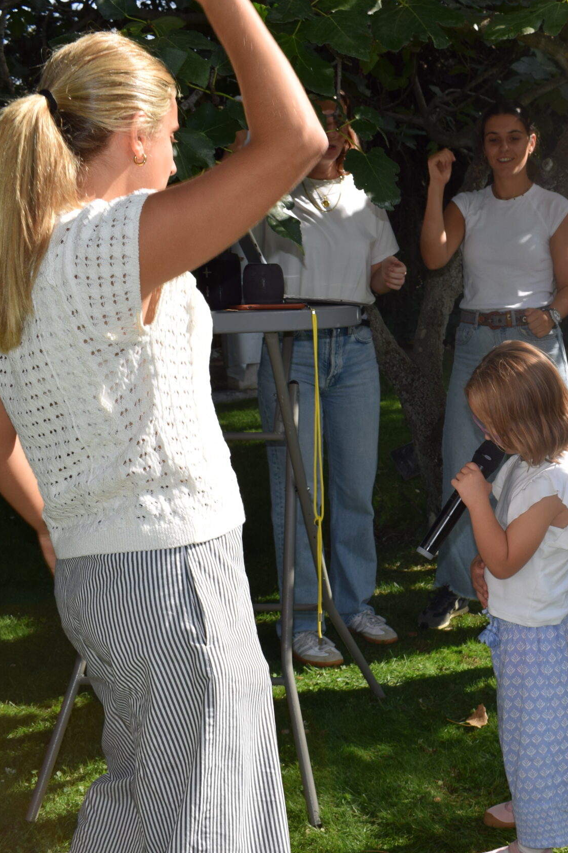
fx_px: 1249
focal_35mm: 53
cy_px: 421
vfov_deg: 37.7
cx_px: 544
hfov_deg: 24.6
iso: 100
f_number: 8
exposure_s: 1/200
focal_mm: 23
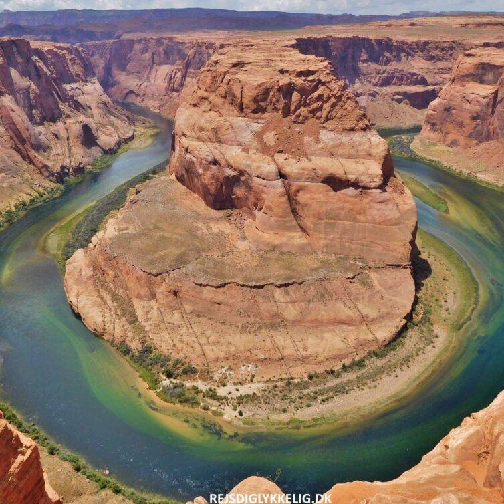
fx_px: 494
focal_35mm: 30
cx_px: 246
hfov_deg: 54.0
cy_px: 249
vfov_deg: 54.0
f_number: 6.8
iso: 125
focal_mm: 4.5
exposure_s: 1/400
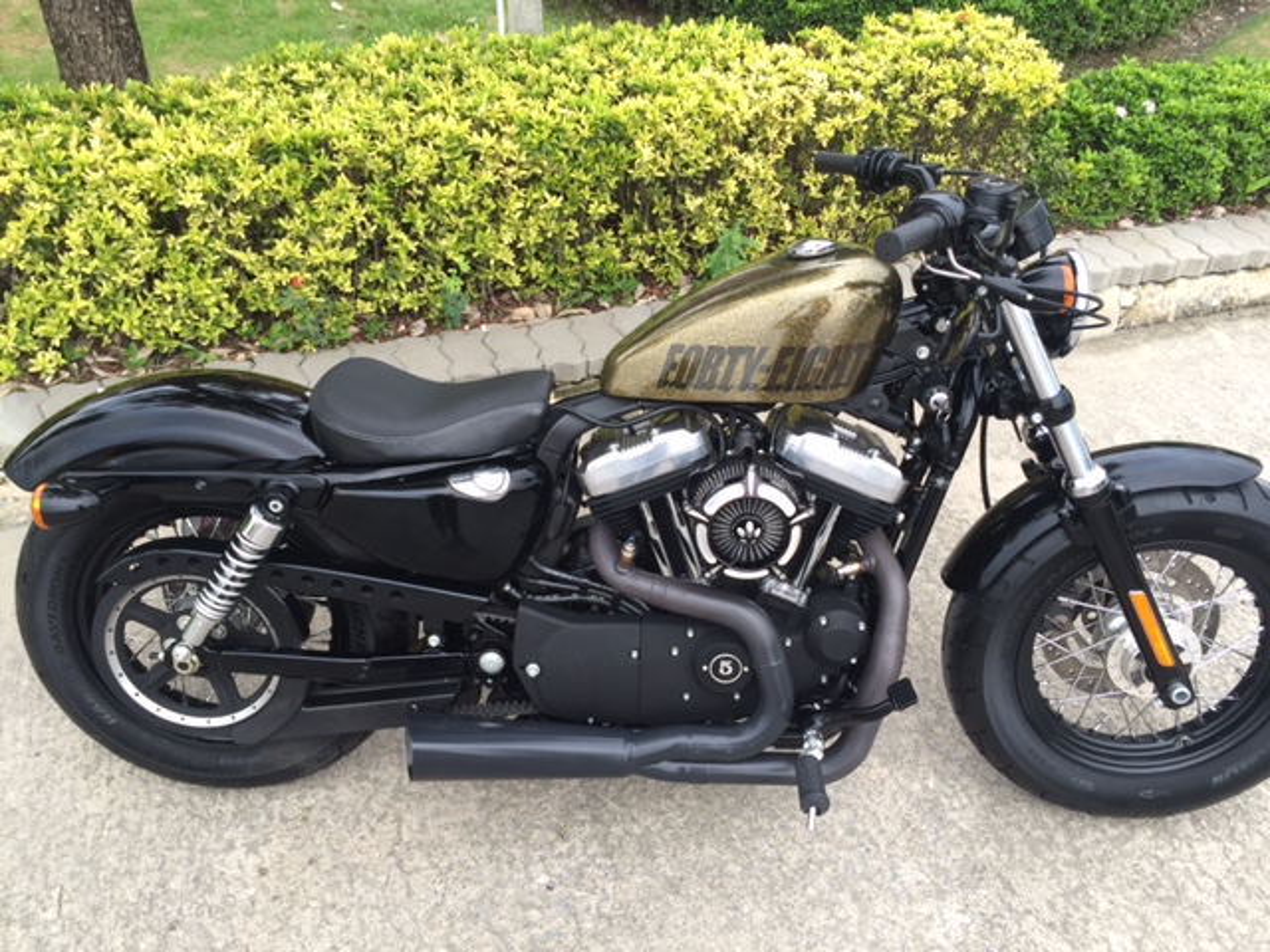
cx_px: 635
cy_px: 476
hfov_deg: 61.7
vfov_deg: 48.2
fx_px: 1064
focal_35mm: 29
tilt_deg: -39.6
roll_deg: -3.9
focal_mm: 4.15
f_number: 2.2
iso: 32
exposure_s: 1/136
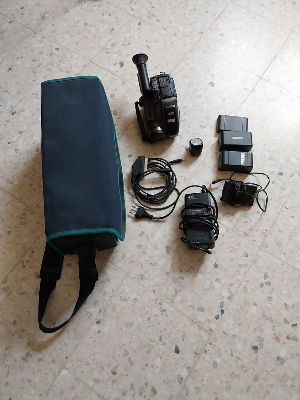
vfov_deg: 67.3
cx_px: 150
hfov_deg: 53.1
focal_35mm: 26
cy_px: 200
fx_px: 300
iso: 250
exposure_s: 1/50
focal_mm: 4
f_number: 1.8
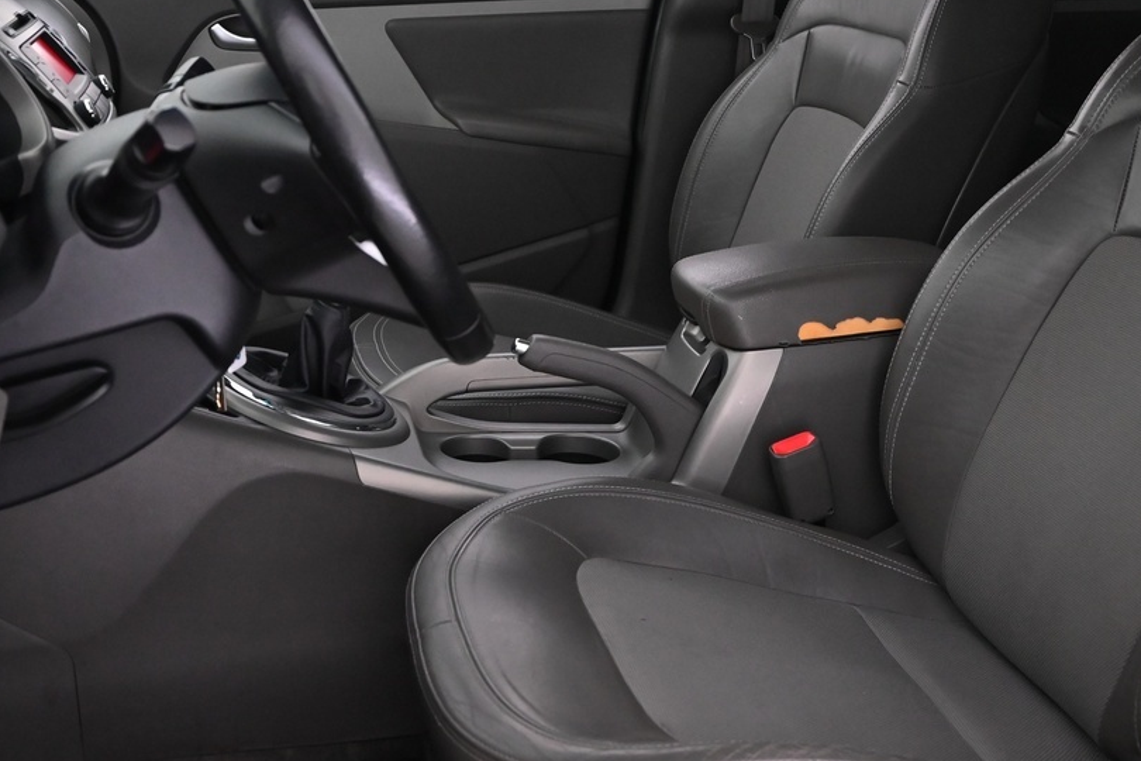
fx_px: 1521
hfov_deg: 40.8
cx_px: 718
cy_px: 340
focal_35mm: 48
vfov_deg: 28.1
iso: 3600
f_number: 4
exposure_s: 1/60
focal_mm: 24
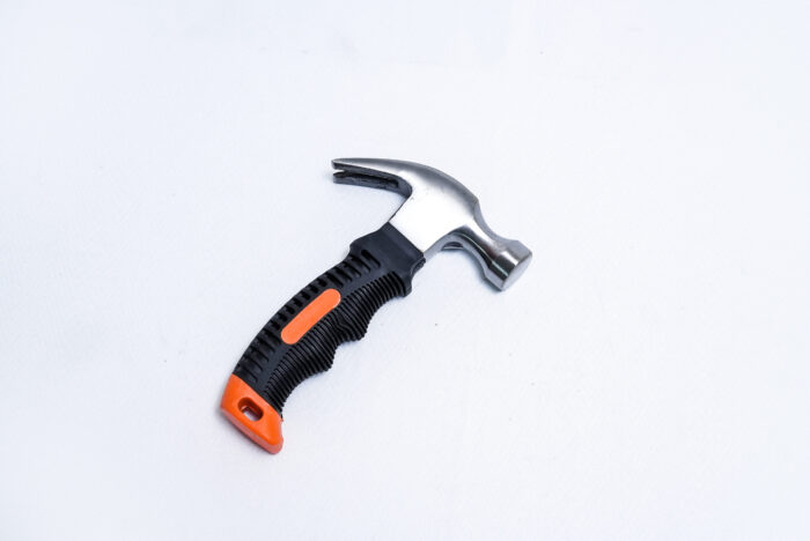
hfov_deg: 28.8
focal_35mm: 70
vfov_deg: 19.5
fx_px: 1576
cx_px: 405
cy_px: 270
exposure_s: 1/160
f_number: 10
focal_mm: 70
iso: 3200
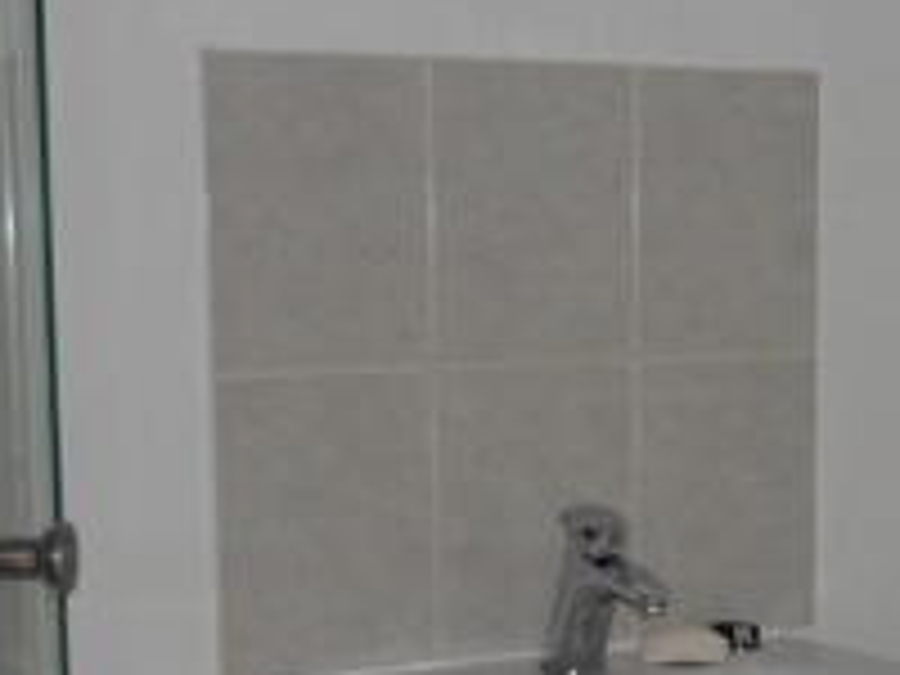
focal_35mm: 96
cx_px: 628
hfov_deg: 20.3
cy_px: 673
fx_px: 2496
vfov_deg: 15.1
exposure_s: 1/30
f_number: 2.8
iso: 100
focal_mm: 5.5
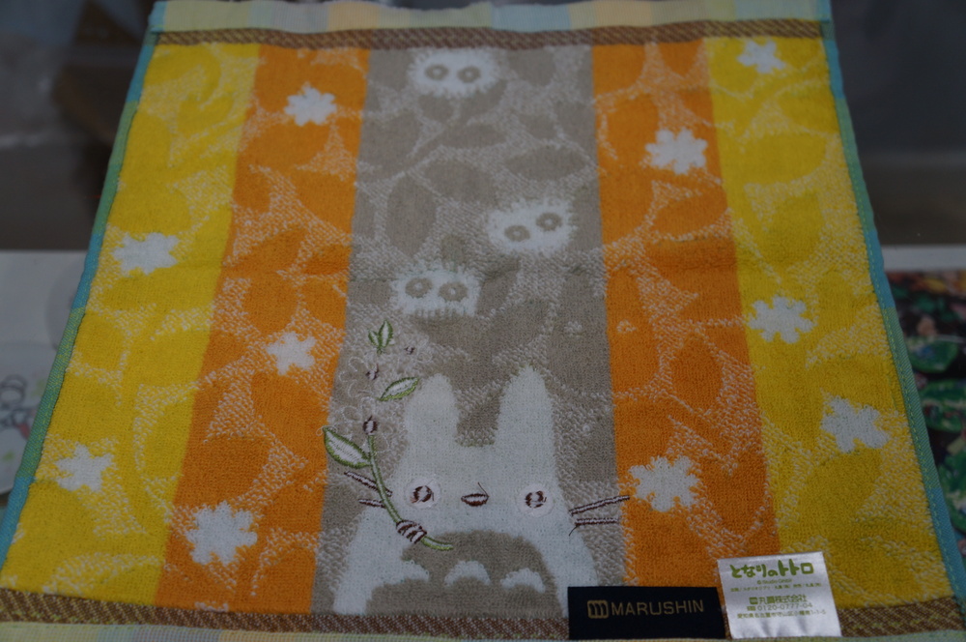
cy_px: 321
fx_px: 1206
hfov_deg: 43.7
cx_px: 483
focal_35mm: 45
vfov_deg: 29.8
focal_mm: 30
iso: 250
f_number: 4
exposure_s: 1/60
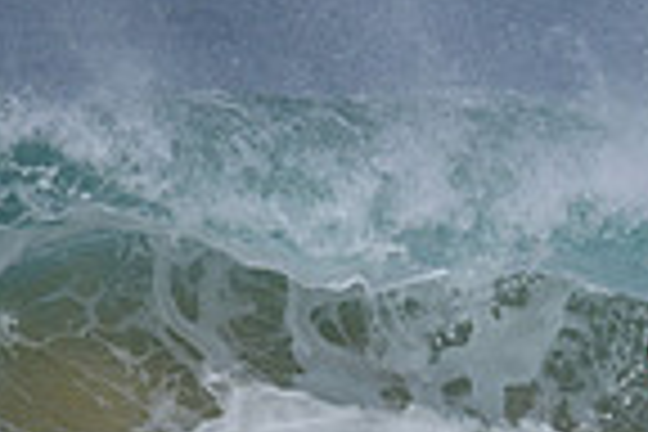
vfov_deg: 0.6
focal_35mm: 2261
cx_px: 760
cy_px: 632
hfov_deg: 0.9
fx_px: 40695
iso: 280
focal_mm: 560
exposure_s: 1/2000
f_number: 11
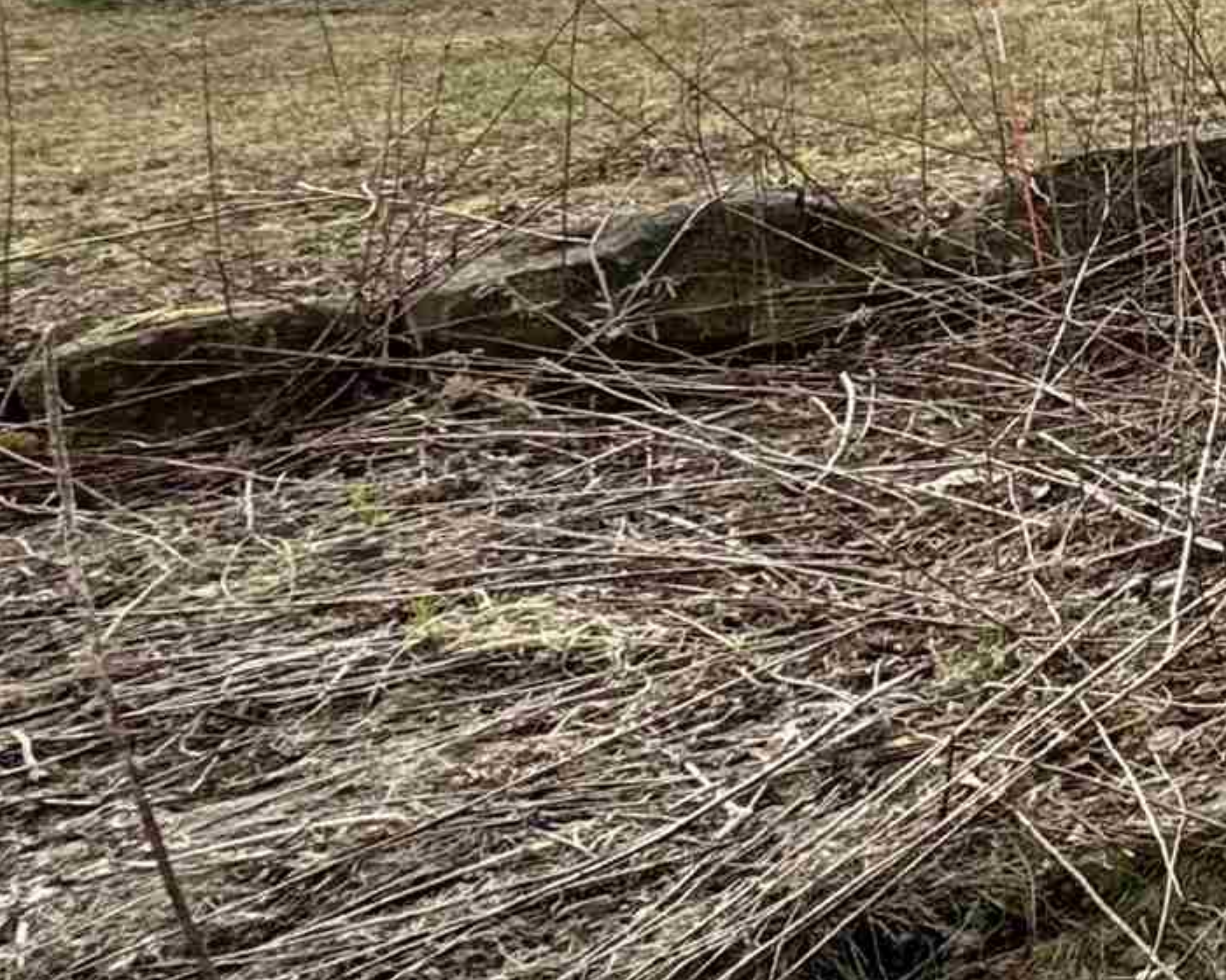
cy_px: -217
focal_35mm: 60
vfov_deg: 23.1
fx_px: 2177
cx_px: 2631
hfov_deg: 17.6
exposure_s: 1/1477
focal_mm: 2.22
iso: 40
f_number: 2.2
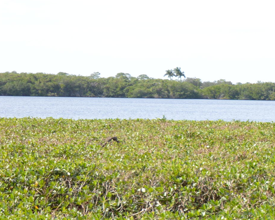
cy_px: 150
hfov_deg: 15.7
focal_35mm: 110
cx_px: 445
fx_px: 895
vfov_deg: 14.0
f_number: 6.3
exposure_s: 1/160
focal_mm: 24
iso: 100
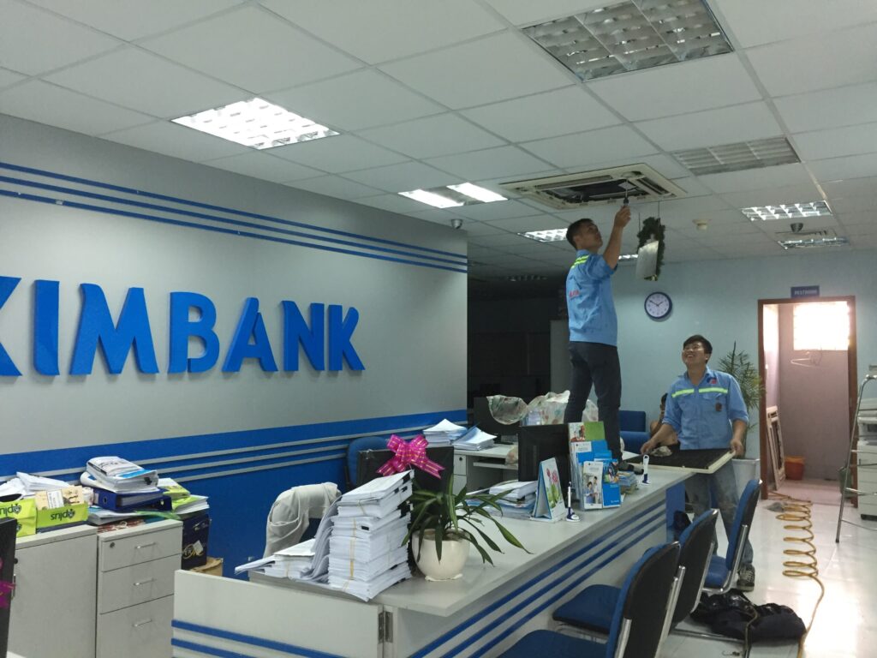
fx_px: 735
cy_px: 329
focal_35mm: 29
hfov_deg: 61.7
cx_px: 438
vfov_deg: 48.2
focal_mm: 4.15
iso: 160
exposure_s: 1/33
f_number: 2.2
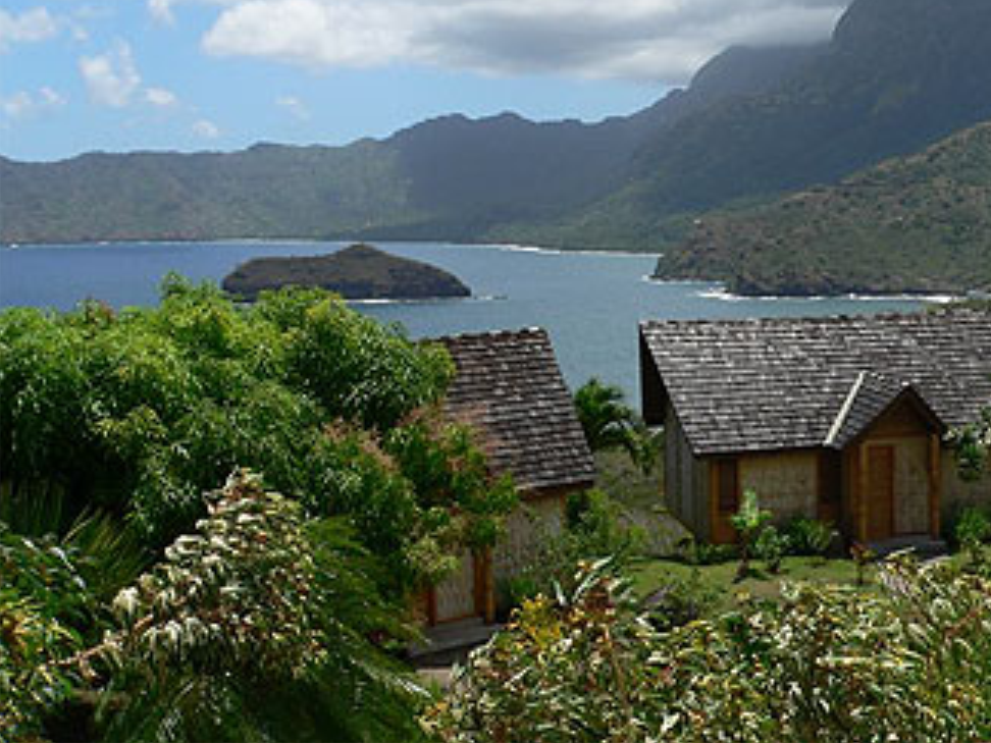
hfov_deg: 37.6
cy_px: 229
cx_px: 685
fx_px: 1431
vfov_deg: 28.9
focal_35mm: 50
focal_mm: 6
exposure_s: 1/500
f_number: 5.6
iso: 80
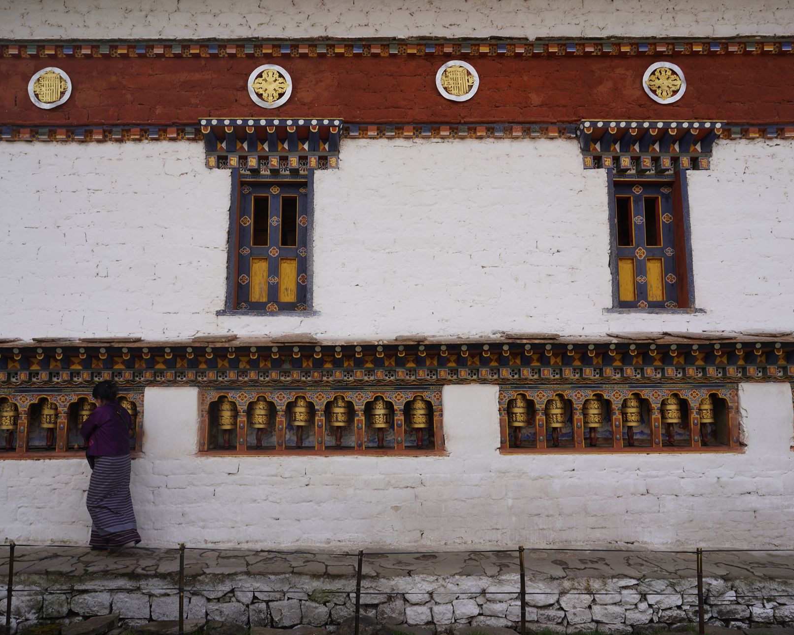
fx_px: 658
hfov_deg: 62.1
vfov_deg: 51.5
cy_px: 329
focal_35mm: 28
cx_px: 359
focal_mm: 24
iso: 100
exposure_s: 1/100
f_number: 9
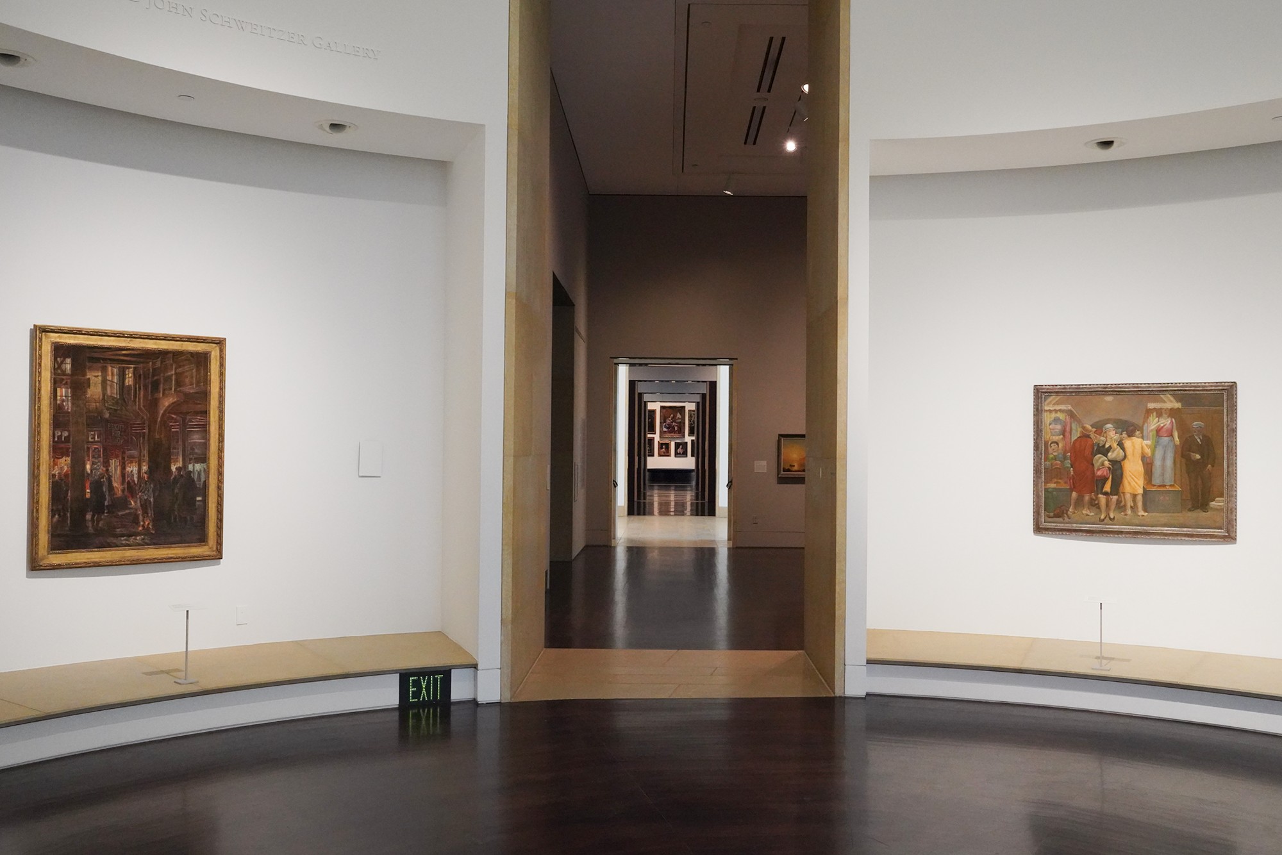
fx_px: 1104
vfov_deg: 42.3
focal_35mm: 31
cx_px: 641
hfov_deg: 60.3
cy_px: 428
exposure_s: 1/100
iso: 8000
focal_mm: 31
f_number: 9
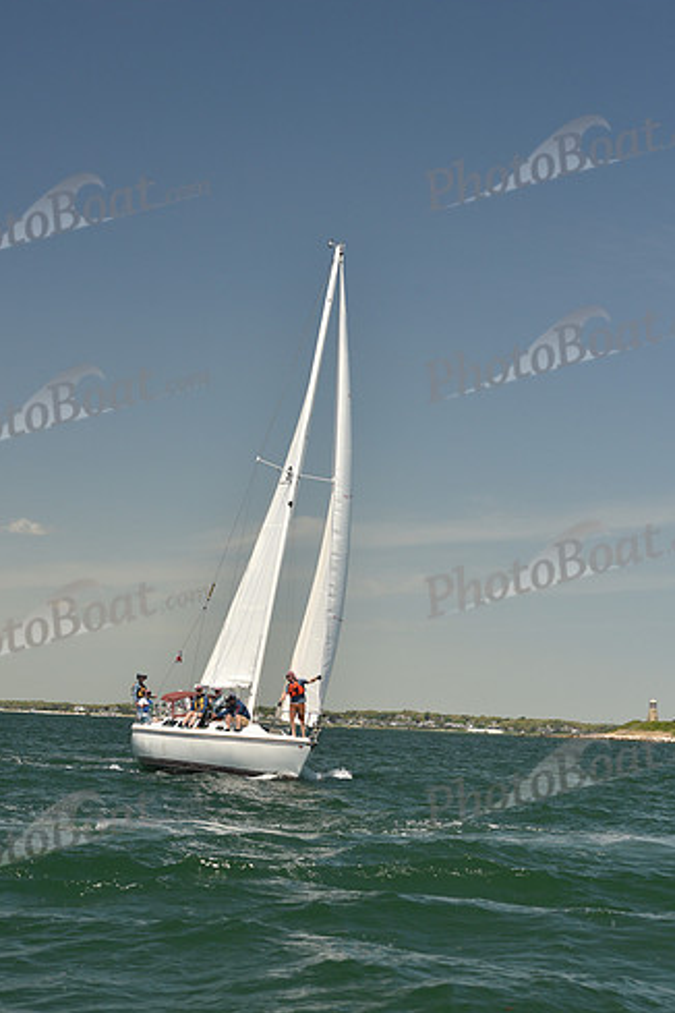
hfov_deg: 16.5
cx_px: 318
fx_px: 2334
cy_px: 487
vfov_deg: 24.5
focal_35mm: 83
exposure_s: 1/800
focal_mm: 70
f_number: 5.6
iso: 250
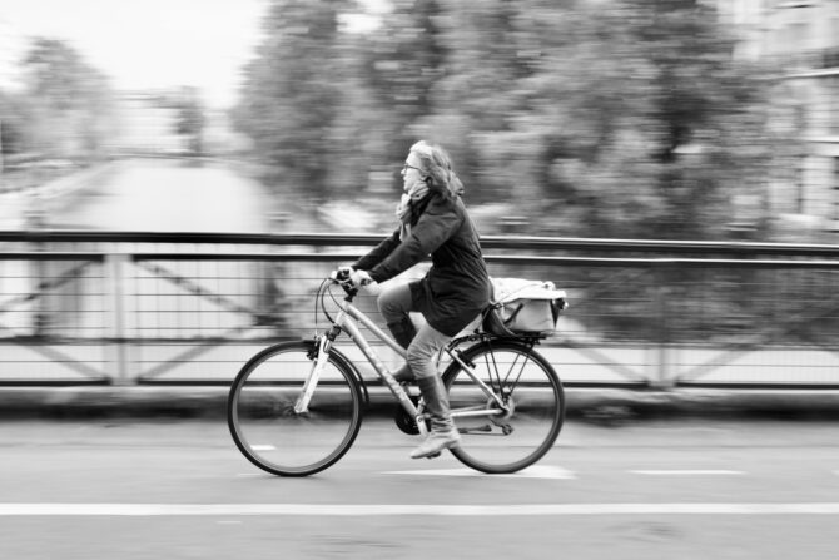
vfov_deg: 32.6
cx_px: 420
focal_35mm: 41
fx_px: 956
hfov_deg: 47.4
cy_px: 280
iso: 200
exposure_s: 1/30
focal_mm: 27
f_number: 8
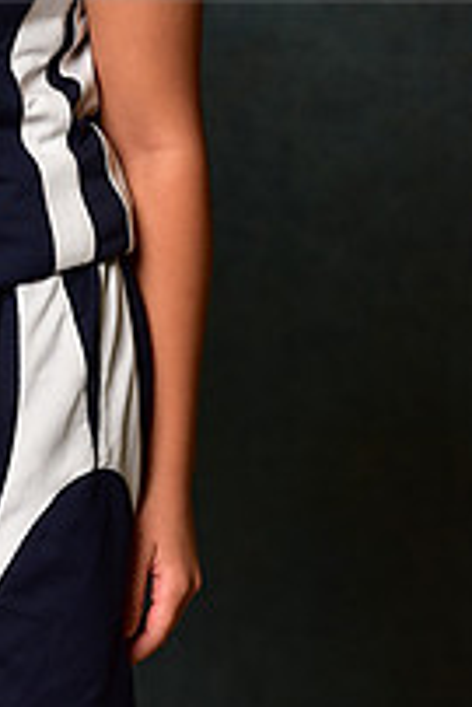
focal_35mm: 344
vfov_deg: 6.0
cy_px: -108
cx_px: -170
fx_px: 6753
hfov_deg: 4.0
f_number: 4.5
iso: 200
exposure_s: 1/200
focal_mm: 120
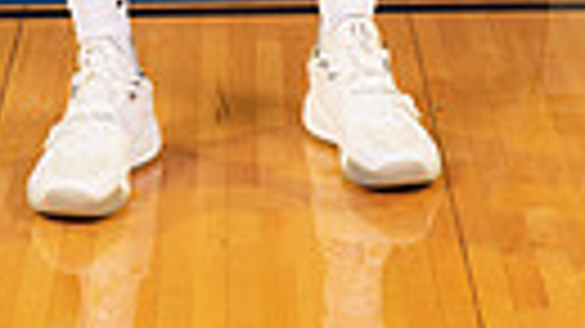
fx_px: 2915
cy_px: -656
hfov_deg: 11.4
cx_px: 158
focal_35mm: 188
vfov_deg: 6.0
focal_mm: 52
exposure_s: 1/320
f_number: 7.1
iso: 320
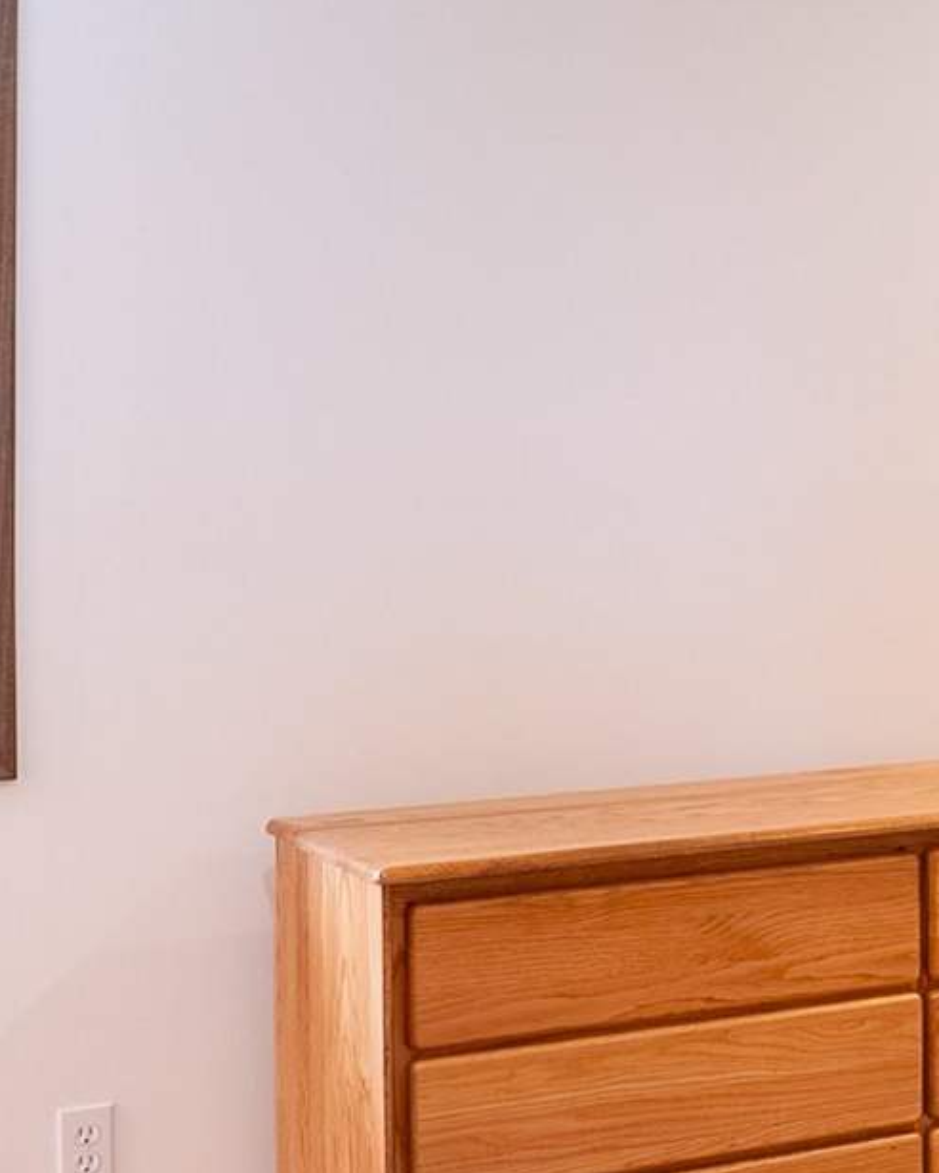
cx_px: 1433
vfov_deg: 25.4
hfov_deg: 18.1
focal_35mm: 75
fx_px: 2605
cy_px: 515
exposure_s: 1/125
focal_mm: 16
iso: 400
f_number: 8
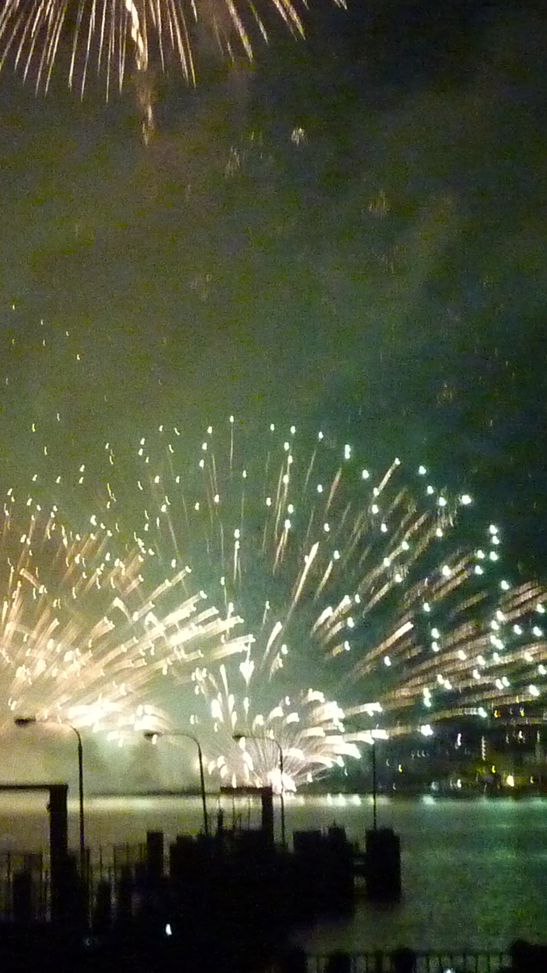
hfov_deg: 10.8
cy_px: 488
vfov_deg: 19.3
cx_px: 15
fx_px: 2863
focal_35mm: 111
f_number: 3.7
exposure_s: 1/13
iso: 800
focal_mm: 6.9
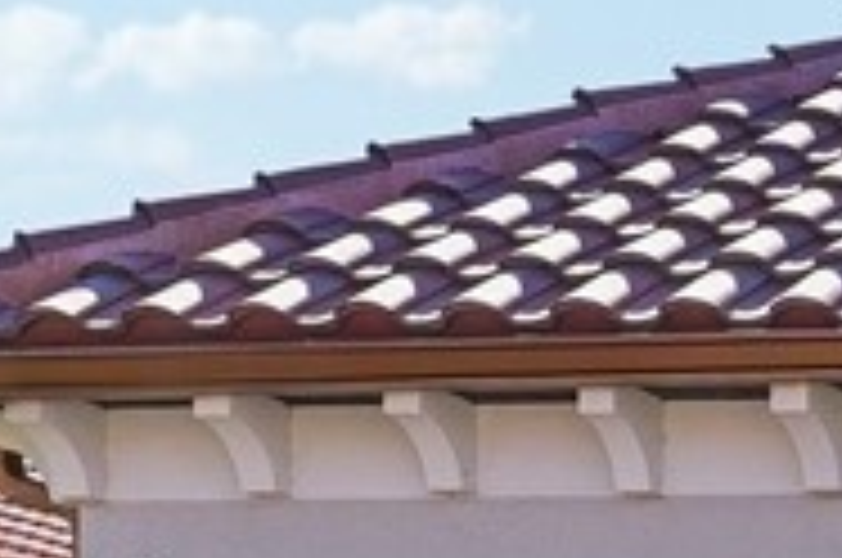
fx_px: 2849
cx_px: 2008
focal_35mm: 122
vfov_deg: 10.8
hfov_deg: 12.9
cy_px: 794
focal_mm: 14
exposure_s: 1/100
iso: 50
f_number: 8
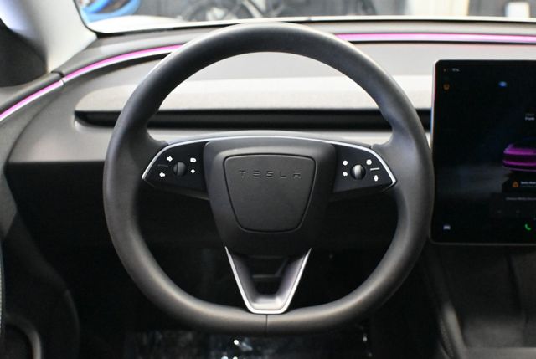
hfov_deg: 42.9
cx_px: 268
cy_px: 180
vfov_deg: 29.5
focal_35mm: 46
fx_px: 682
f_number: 4.8
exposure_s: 1/50
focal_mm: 30.5
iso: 12800
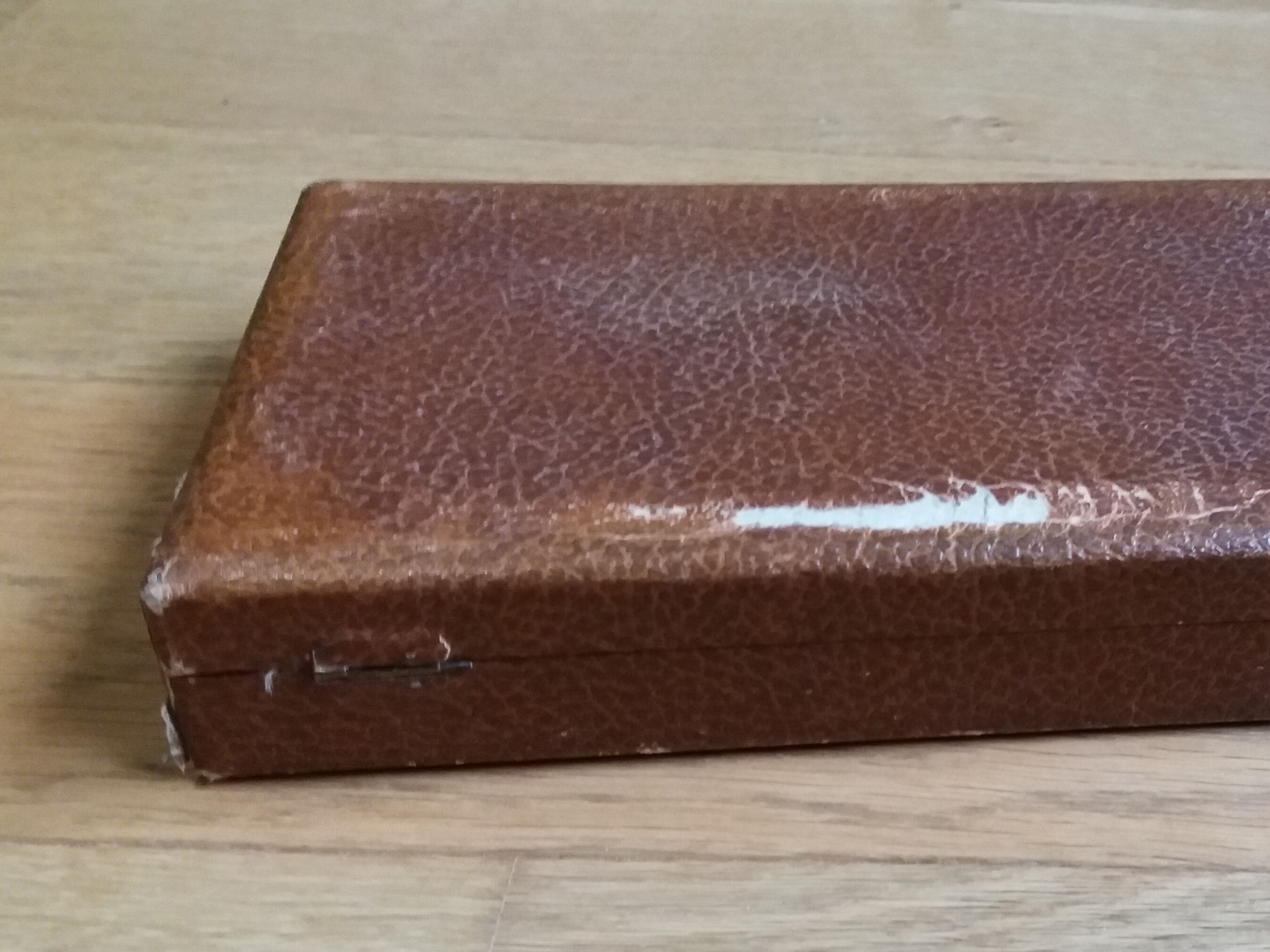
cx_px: 948
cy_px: 623
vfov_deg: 33.3
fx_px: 1578
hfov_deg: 42.5
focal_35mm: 43
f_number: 1.9
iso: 320
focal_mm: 3.7
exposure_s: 1/17
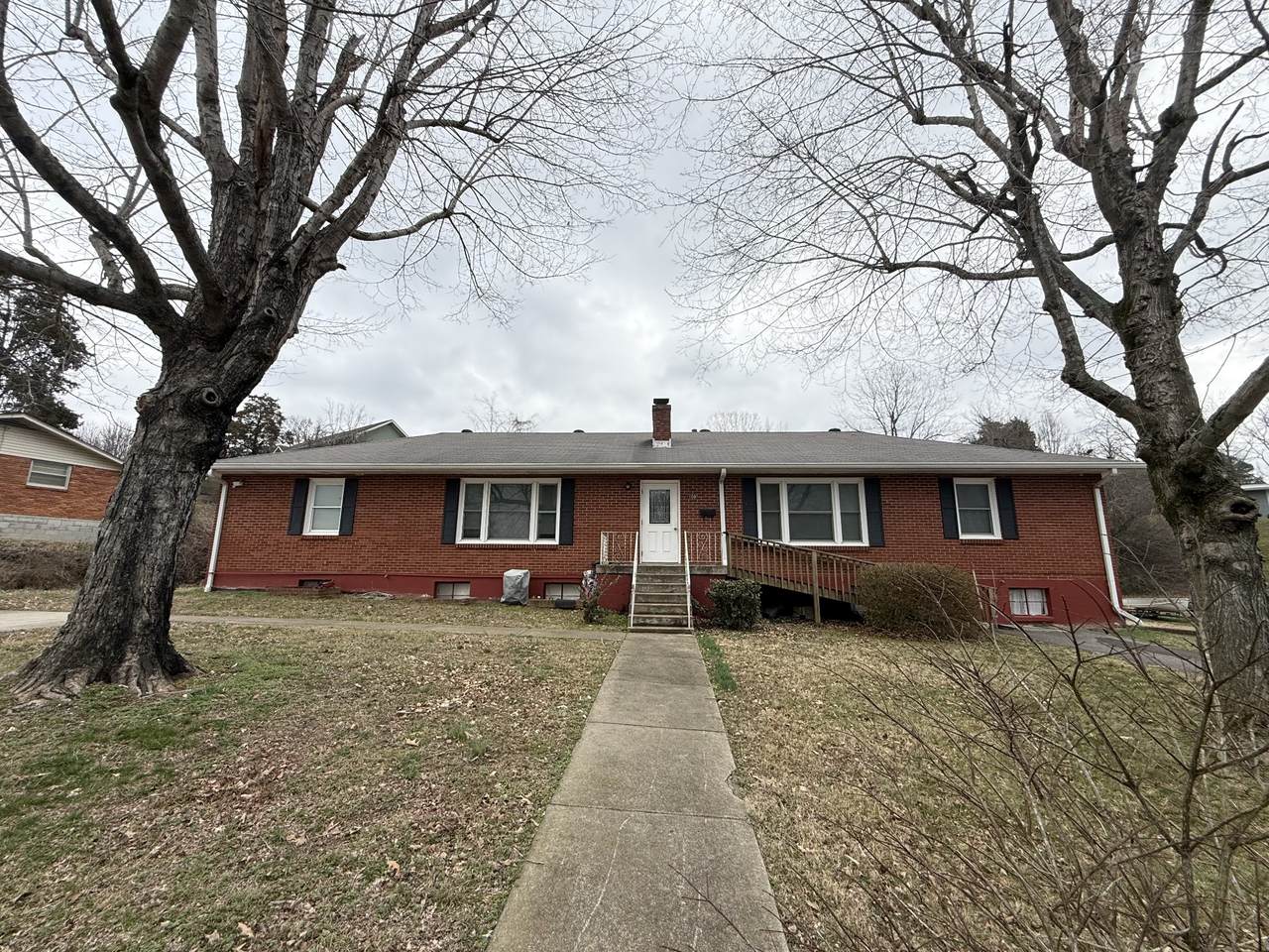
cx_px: 634
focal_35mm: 14
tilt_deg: +11.5
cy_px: 476
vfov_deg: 85.7
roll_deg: -0.4
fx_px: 513
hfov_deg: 102.1
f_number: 2.2
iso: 50
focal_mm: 2.22
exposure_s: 1/760
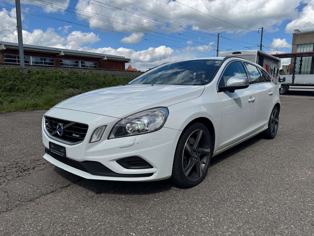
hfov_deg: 71.6
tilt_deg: -8.0
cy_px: 118
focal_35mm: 24
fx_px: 218
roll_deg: +0.1
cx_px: 157
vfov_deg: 56.8
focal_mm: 6.76
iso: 80
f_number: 1.78
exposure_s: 1/5814
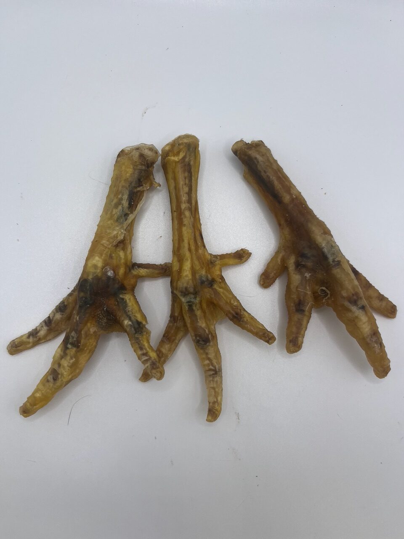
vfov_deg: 67.3
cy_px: 270
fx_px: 405
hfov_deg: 53.1
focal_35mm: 26
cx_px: 202
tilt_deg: -84.7
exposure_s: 1/351
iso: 50
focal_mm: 5.1
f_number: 1.6
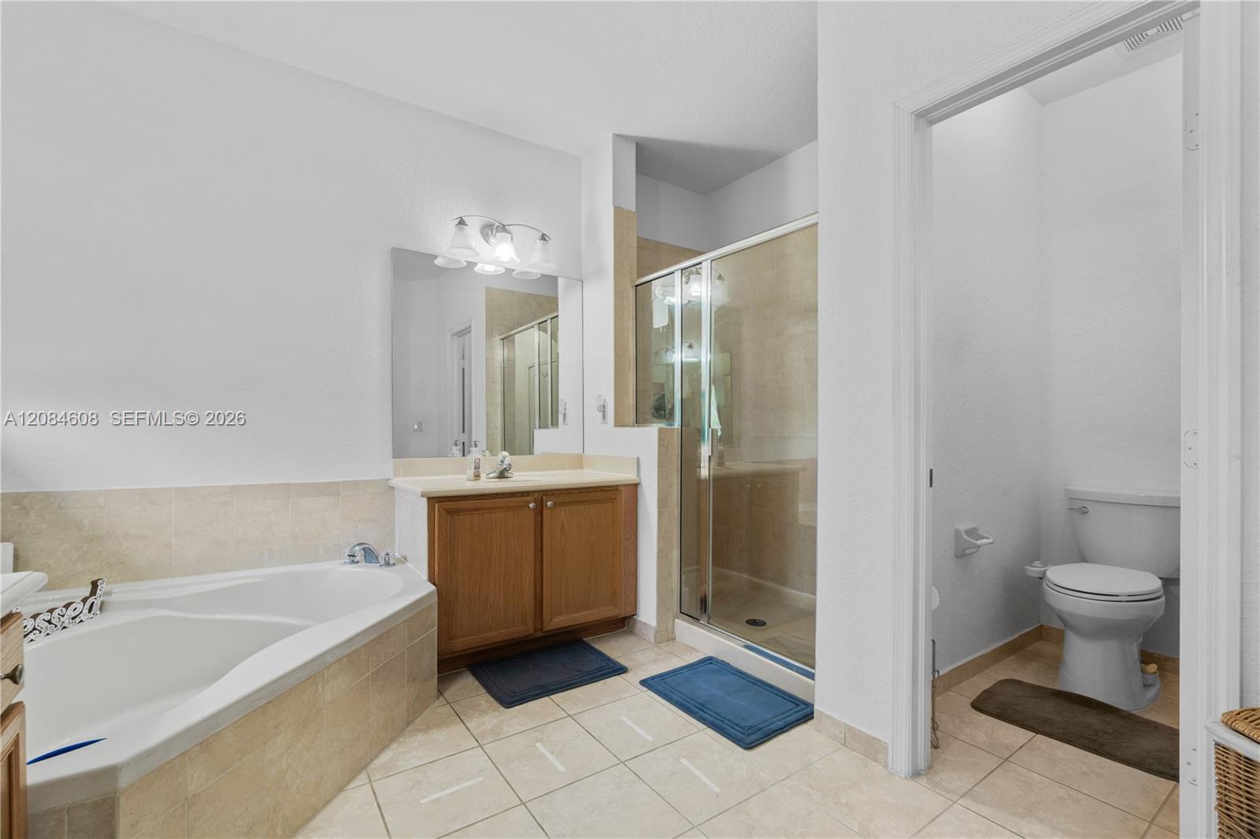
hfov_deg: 100.4
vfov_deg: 77.3
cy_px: 420
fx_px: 525
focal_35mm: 15
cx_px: 630
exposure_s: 1/2.5
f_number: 8
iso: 250
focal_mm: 10
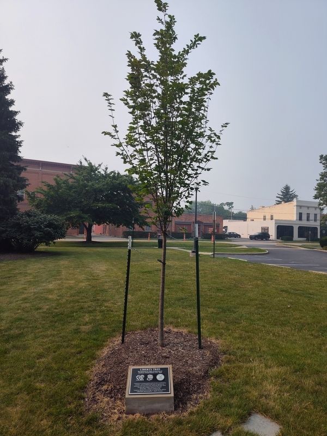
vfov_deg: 73.9
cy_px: 218
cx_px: 164
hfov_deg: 58.9
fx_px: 290
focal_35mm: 23
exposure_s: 1/1882
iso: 100
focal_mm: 5.56
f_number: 1.8
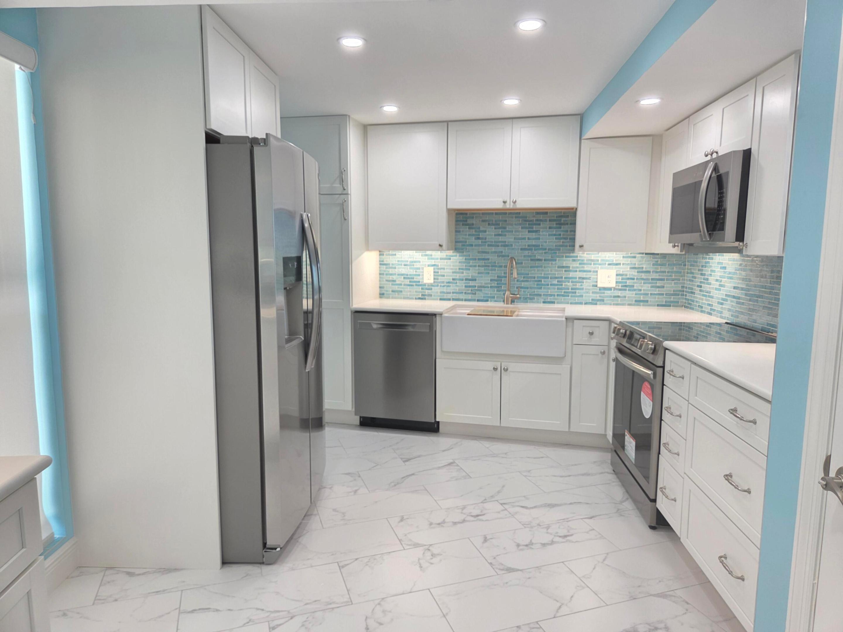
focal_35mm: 23
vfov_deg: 58.9
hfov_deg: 73.9
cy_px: 316
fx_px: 560
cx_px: 422
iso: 125
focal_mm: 5.4
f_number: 1.8
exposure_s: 1/120
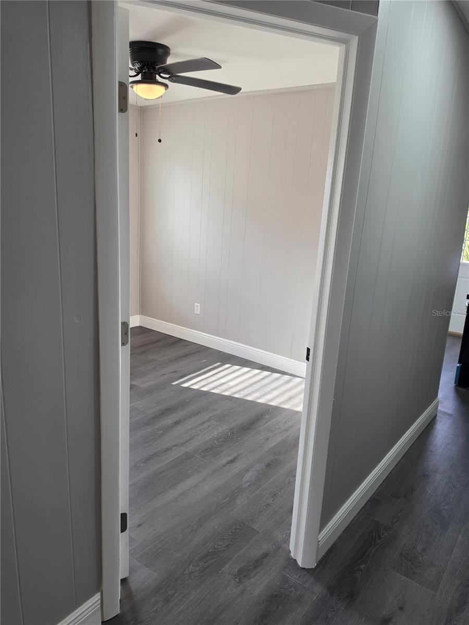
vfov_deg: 73.9
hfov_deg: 58.9
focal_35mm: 23
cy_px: 312
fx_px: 415
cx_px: 234
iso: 80
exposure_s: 1/180
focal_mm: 6.5
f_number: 1.4
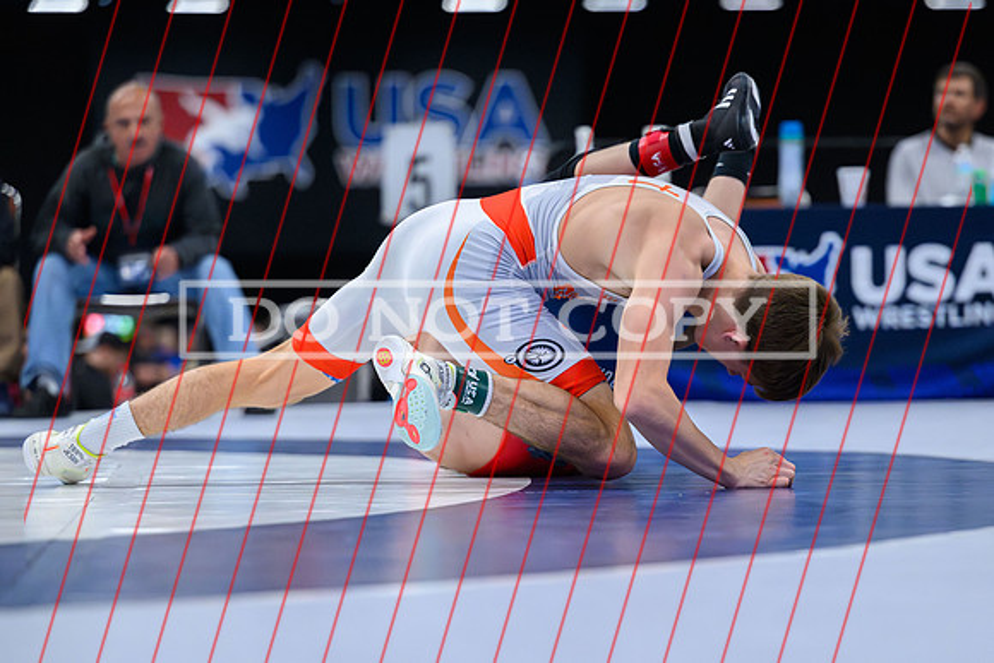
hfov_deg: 14.5
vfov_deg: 9.7
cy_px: 425
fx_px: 3893
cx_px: 574
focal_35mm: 141
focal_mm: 110
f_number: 2.8
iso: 10000
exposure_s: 1/800
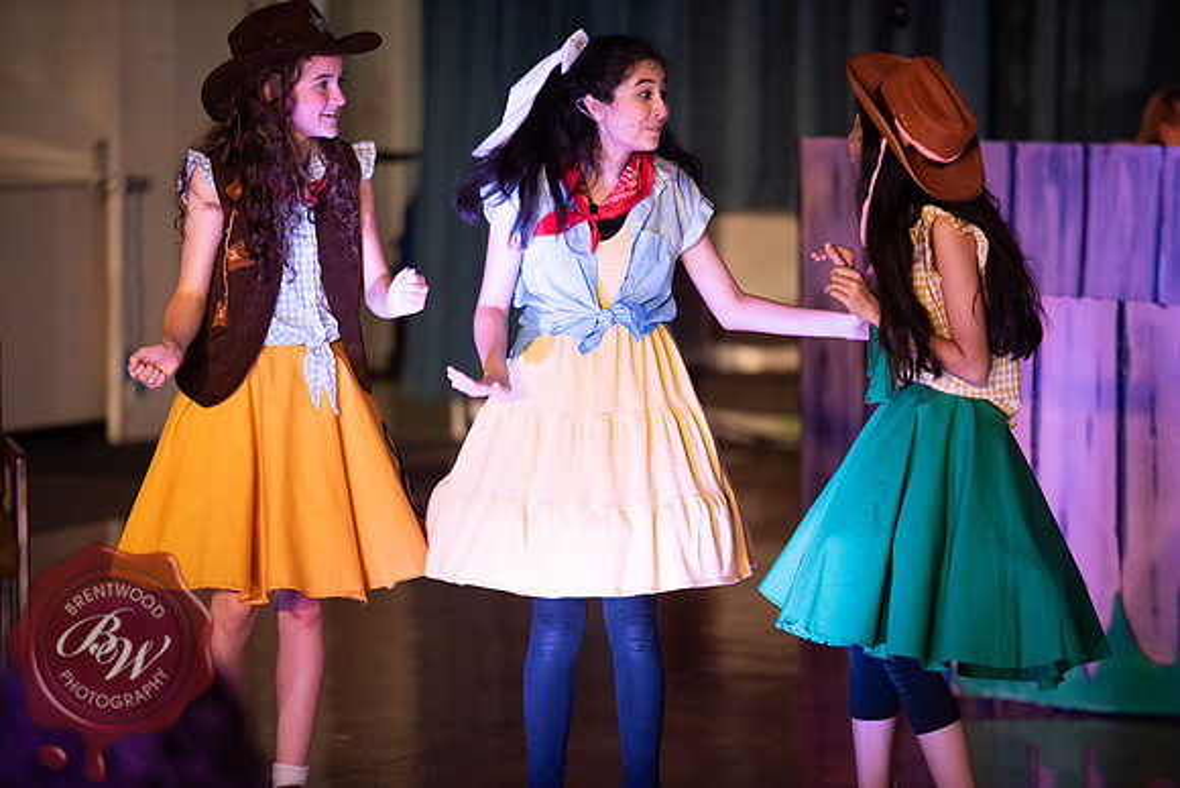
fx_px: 6557
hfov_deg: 10.3
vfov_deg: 6.9
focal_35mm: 200
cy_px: 394
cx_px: 590
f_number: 2.8
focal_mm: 200
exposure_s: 1/200
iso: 900
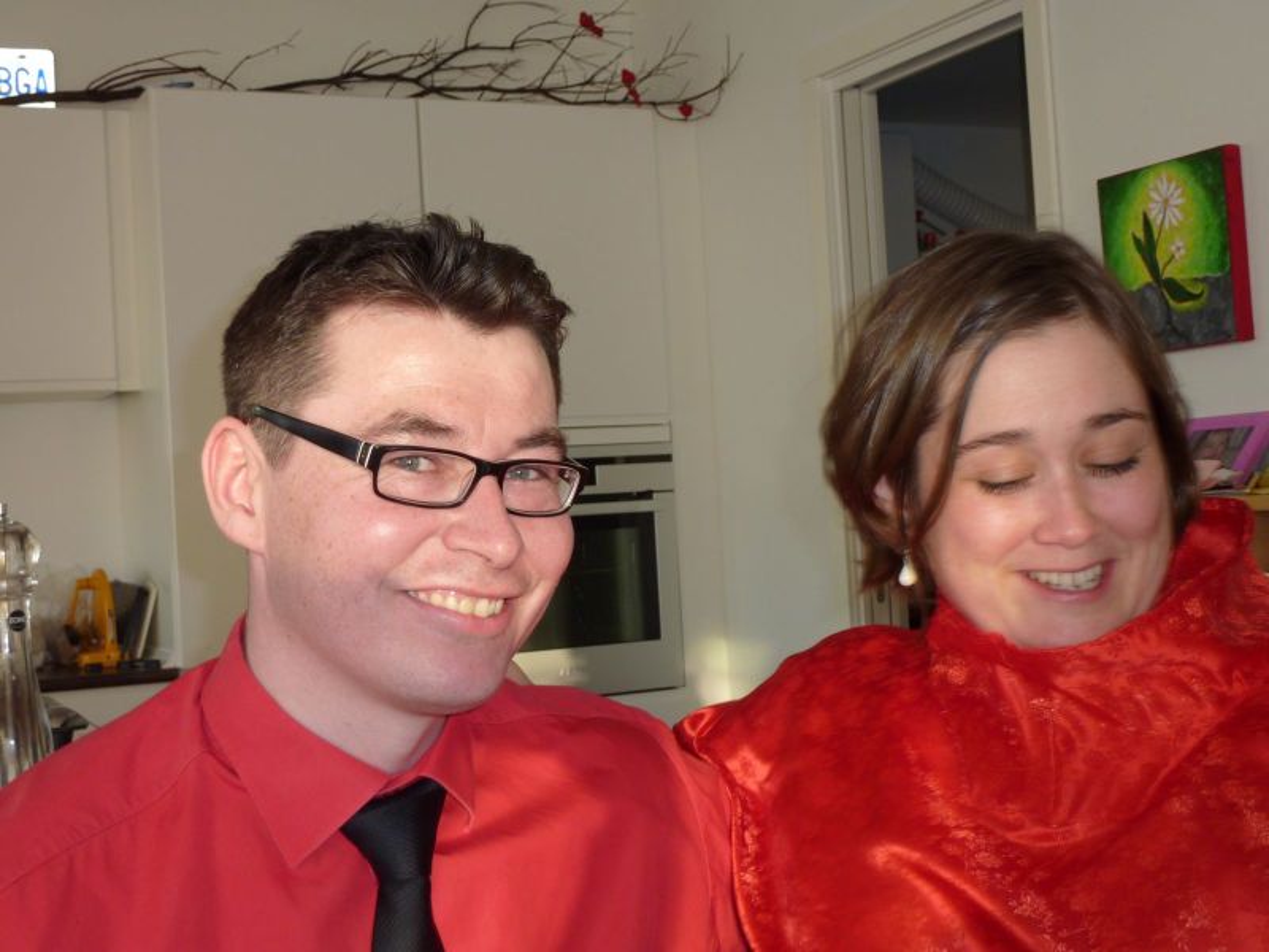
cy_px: 476
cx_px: 634
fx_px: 1760
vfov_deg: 30.3
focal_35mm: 48
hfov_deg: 39.7
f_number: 3.8
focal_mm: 7.9
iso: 80
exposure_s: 1/30
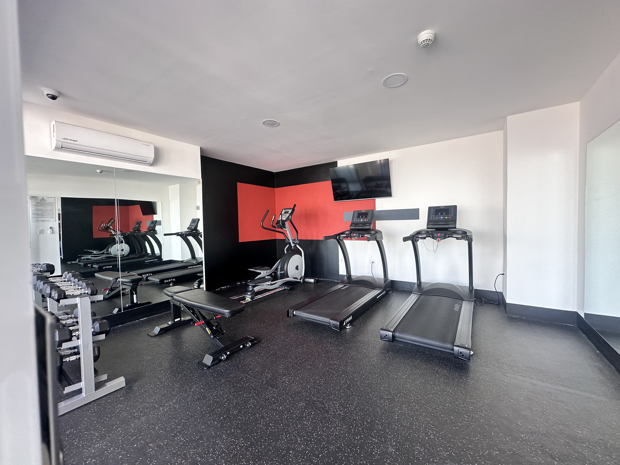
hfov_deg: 102.1
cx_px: 310
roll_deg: +1.1
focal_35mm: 14
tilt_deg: -1.6
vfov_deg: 85.7
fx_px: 251
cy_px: 232
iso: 100
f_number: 2.2
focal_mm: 2.22
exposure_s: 1/99
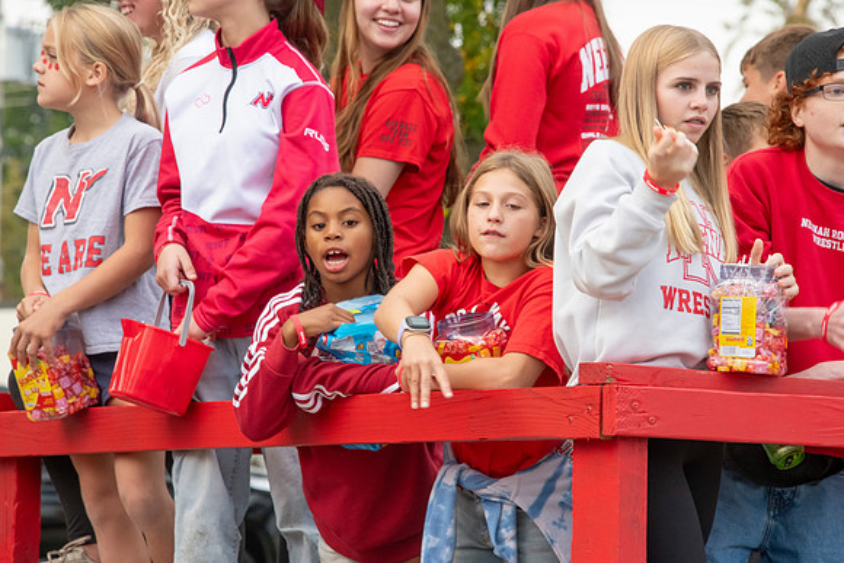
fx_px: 5862
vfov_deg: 5.5
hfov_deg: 8.2
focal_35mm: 250
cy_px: 282
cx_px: 422
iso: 3200
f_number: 11
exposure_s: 1/250
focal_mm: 250
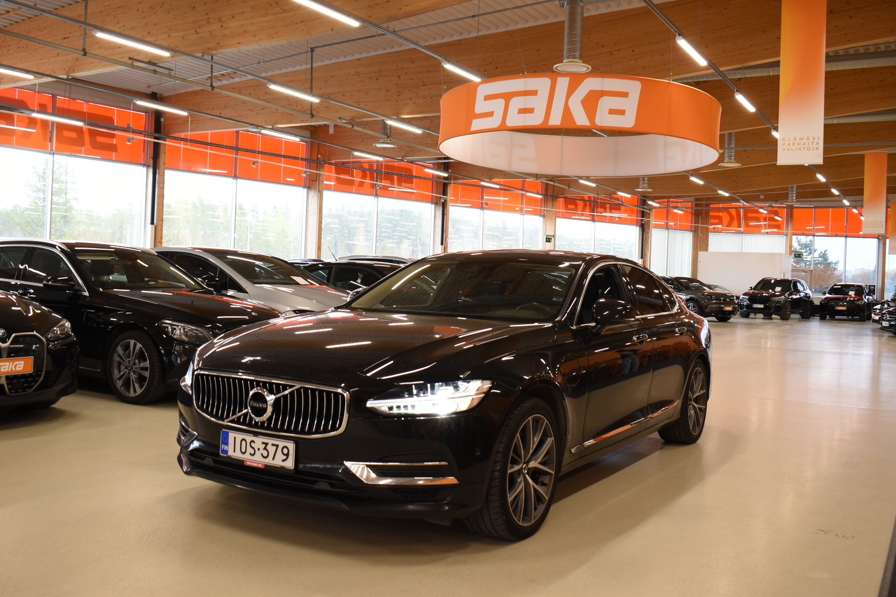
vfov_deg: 40.0
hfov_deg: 57.2
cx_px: 448
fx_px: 821
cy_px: 298
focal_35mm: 33
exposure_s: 1/10
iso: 100
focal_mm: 22
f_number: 5.6
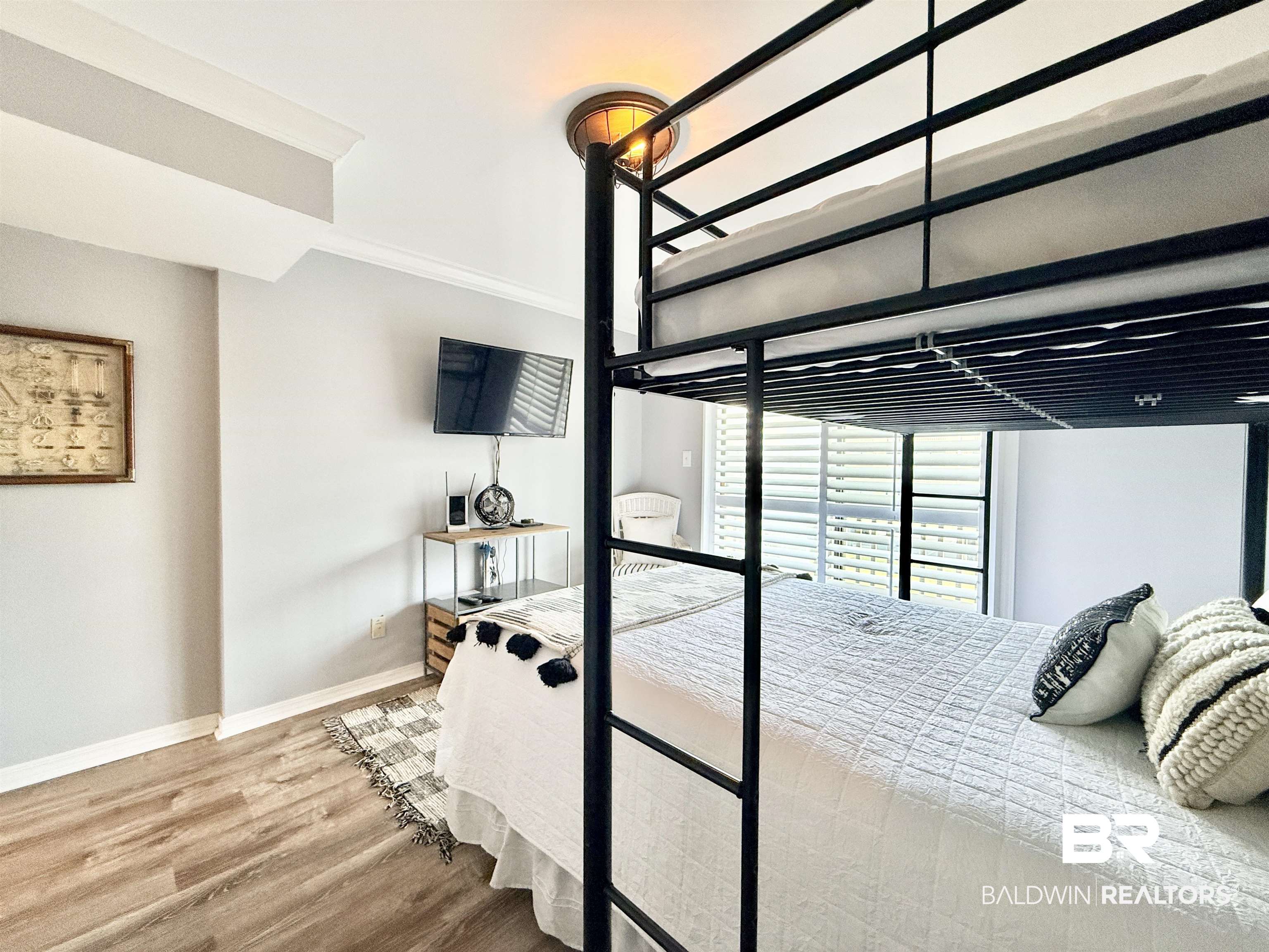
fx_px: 513
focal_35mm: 14
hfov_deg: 102.1
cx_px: 634
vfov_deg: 85.7
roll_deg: -0.8
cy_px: 476
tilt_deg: -2.2
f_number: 2.2
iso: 200
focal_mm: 2.22
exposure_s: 1/120
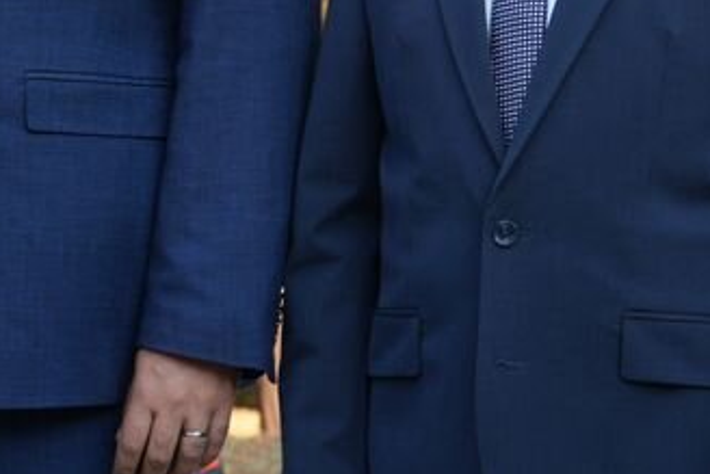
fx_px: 3019
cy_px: -79
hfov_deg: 13.4
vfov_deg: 8.9
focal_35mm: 153
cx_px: 167
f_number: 5.6
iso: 100
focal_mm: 49
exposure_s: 1/60
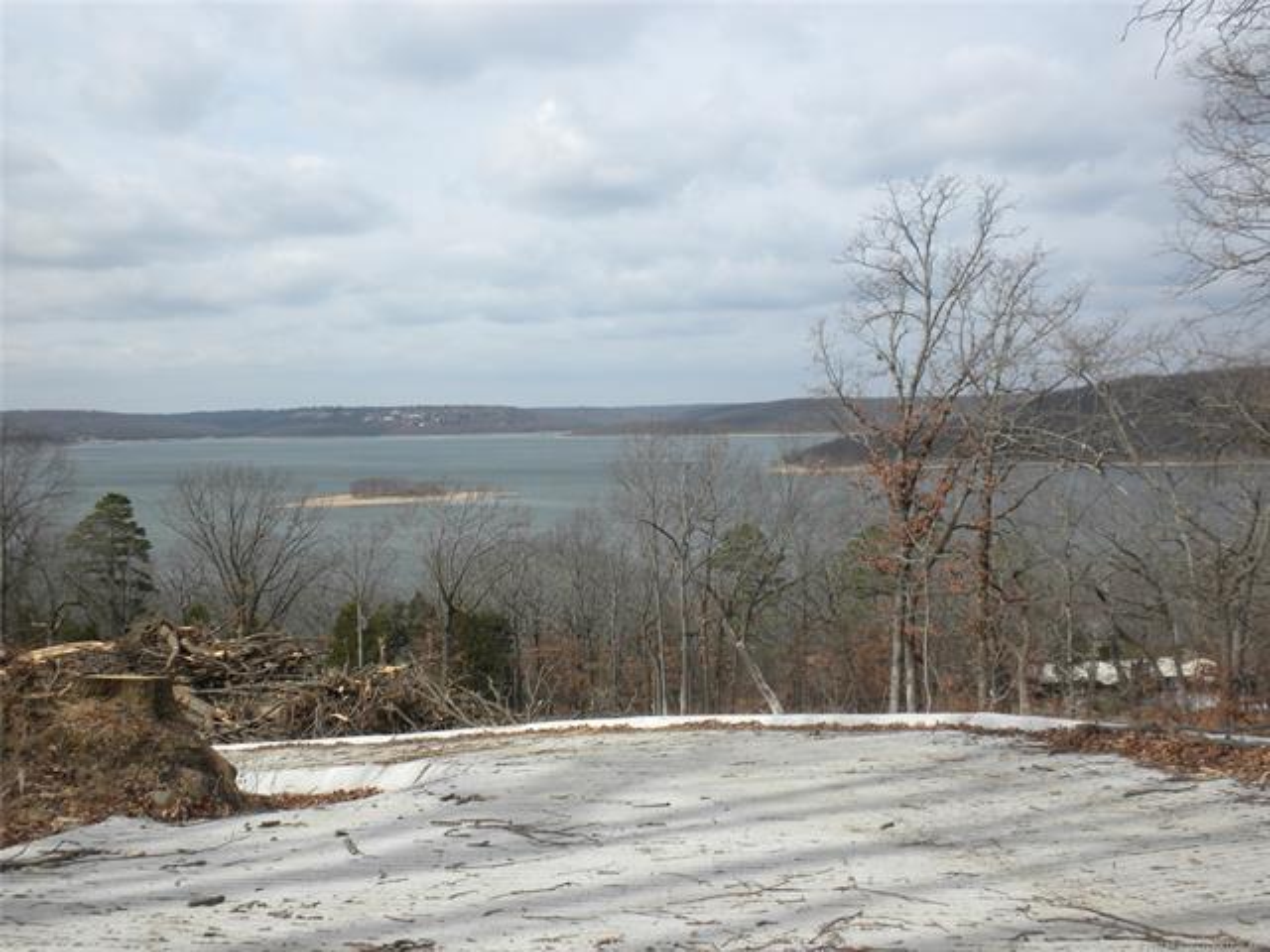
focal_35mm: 37
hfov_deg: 50.1
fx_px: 1357
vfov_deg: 38.7
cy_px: 476
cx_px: 635
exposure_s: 1/112
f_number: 10
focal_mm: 6.6
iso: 64
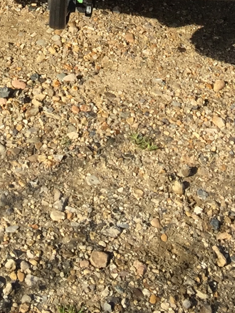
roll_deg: -7.1
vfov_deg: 14.0
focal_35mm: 119
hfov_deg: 12.5
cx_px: 107
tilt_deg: -10.2
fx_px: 1076
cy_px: -306
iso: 32
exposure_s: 1/1412
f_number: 2.2
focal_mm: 4.15
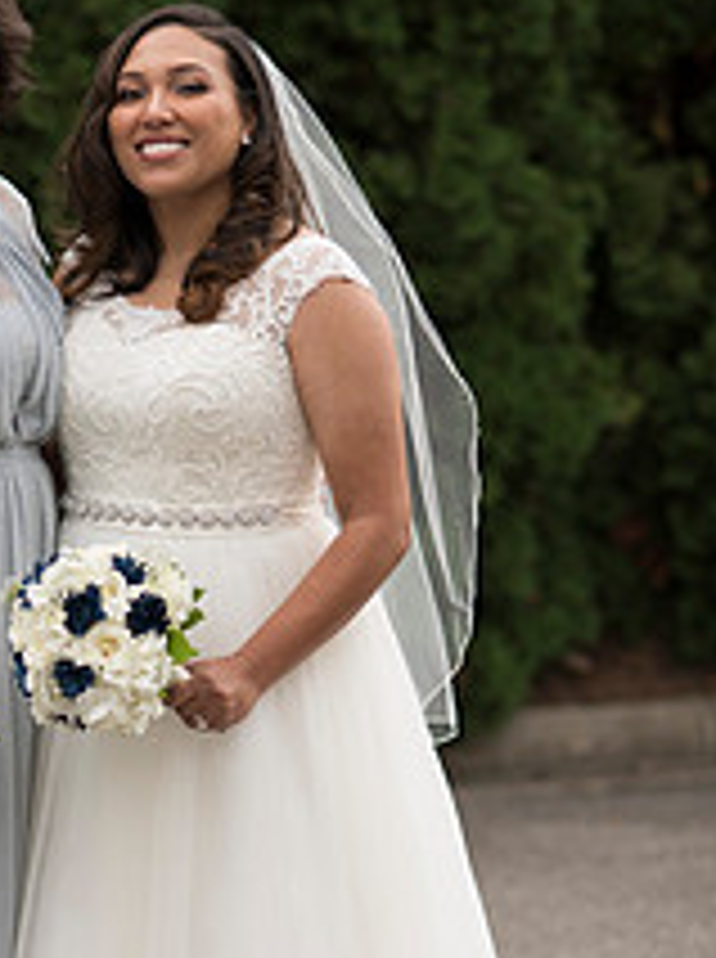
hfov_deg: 8.5
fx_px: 4786
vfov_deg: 11.4
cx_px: 72
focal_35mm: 173
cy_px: 715
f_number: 2.2
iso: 125
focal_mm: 85
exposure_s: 1/200
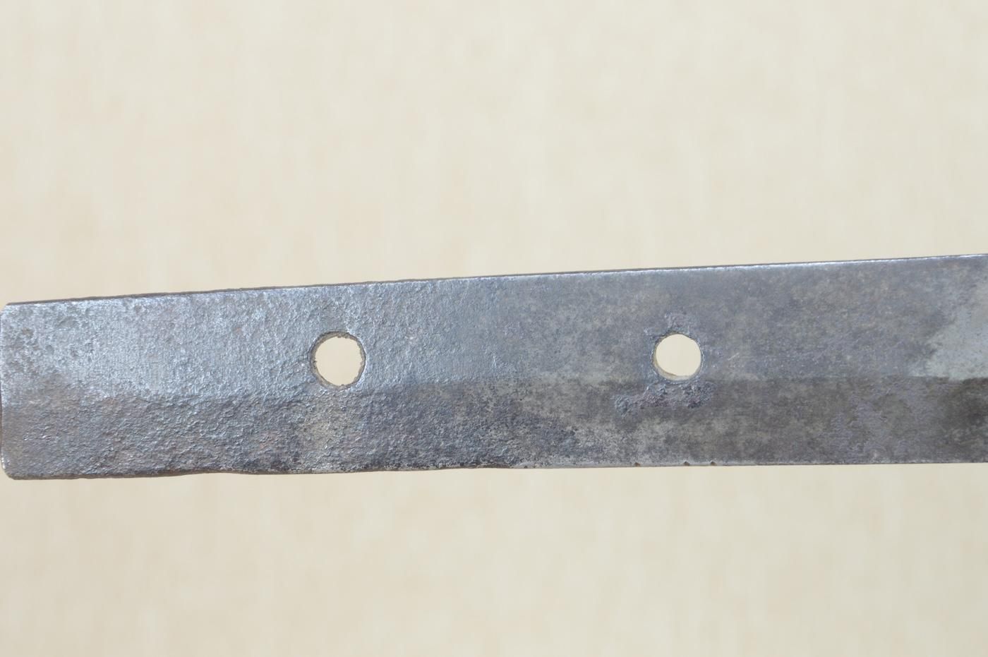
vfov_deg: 10.1
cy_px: 328
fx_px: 3702
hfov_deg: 15.2
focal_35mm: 135
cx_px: 494
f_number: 11
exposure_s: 1/2
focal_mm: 90
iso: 400
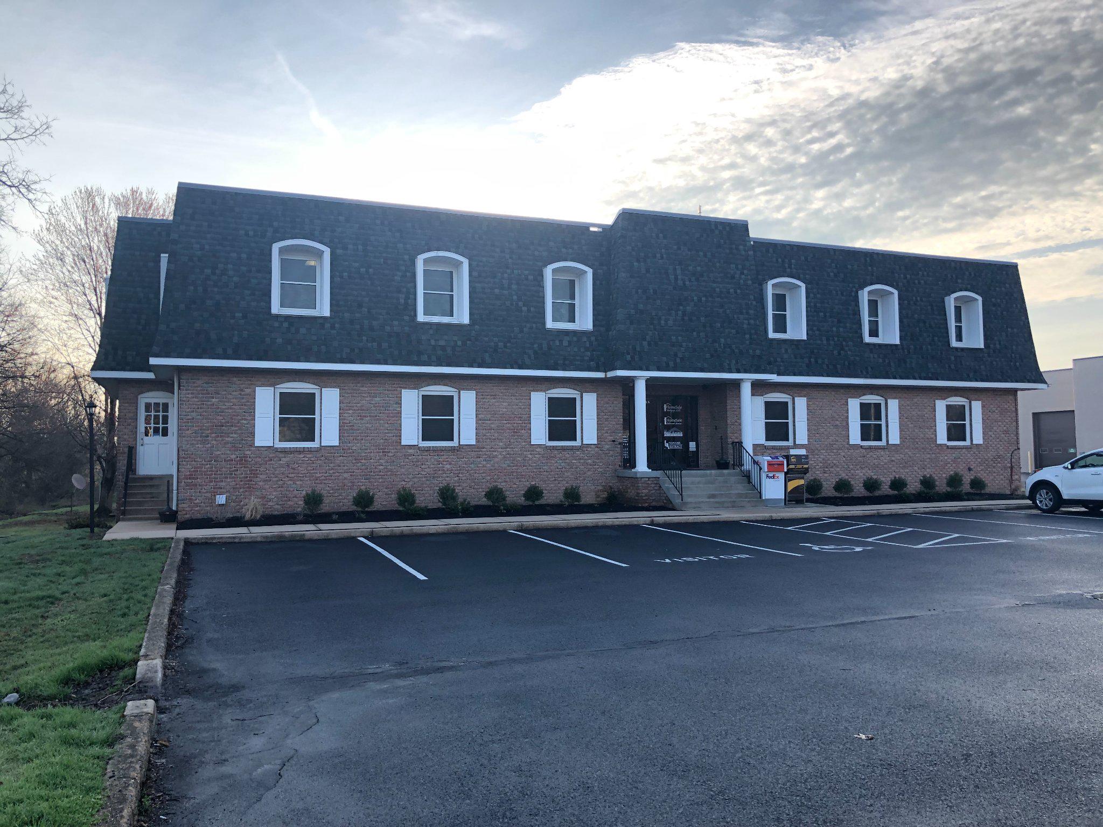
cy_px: 414
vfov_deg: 49.7
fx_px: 892
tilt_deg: +3.8
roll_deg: +1.2
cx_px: 552
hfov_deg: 63.4
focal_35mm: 28
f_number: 1.8
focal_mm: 4
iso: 20
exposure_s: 1/302
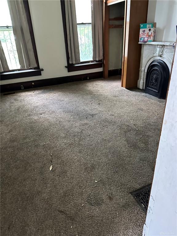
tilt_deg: -28.0
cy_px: 118
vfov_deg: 71.6
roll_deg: +3.1
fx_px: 164
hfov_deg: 56.8
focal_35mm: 24
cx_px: 88
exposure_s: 1/43
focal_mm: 6.86
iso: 1000
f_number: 1.78
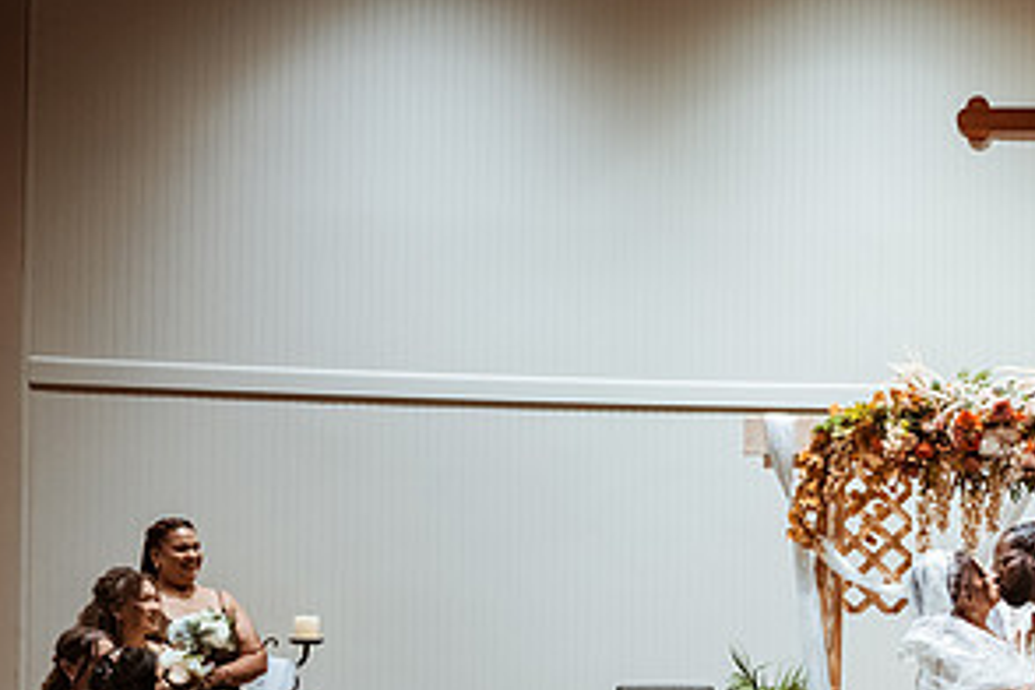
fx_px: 1984
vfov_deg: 19.3
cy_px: 632
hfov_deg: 28.0
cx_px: 951
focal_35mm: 69
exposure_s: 1/500
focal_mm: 35
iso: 1000
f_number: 1.8
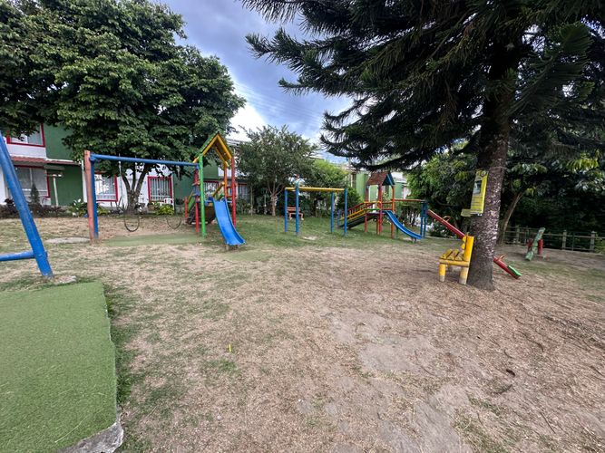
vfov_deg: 85.7
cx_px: 302
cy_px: 226
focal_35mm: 14
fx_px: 245
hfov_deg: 102.1
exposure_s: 1/99
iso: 64
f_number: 2.2
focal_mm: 2.22
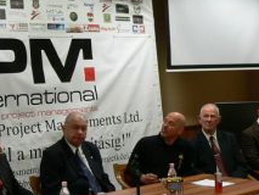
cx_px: 107
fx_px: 569
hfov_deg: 25.6
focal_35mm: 76
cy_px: 143
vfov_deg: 19.3
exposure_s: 1/20
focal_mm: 6
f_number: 2.8
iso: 200
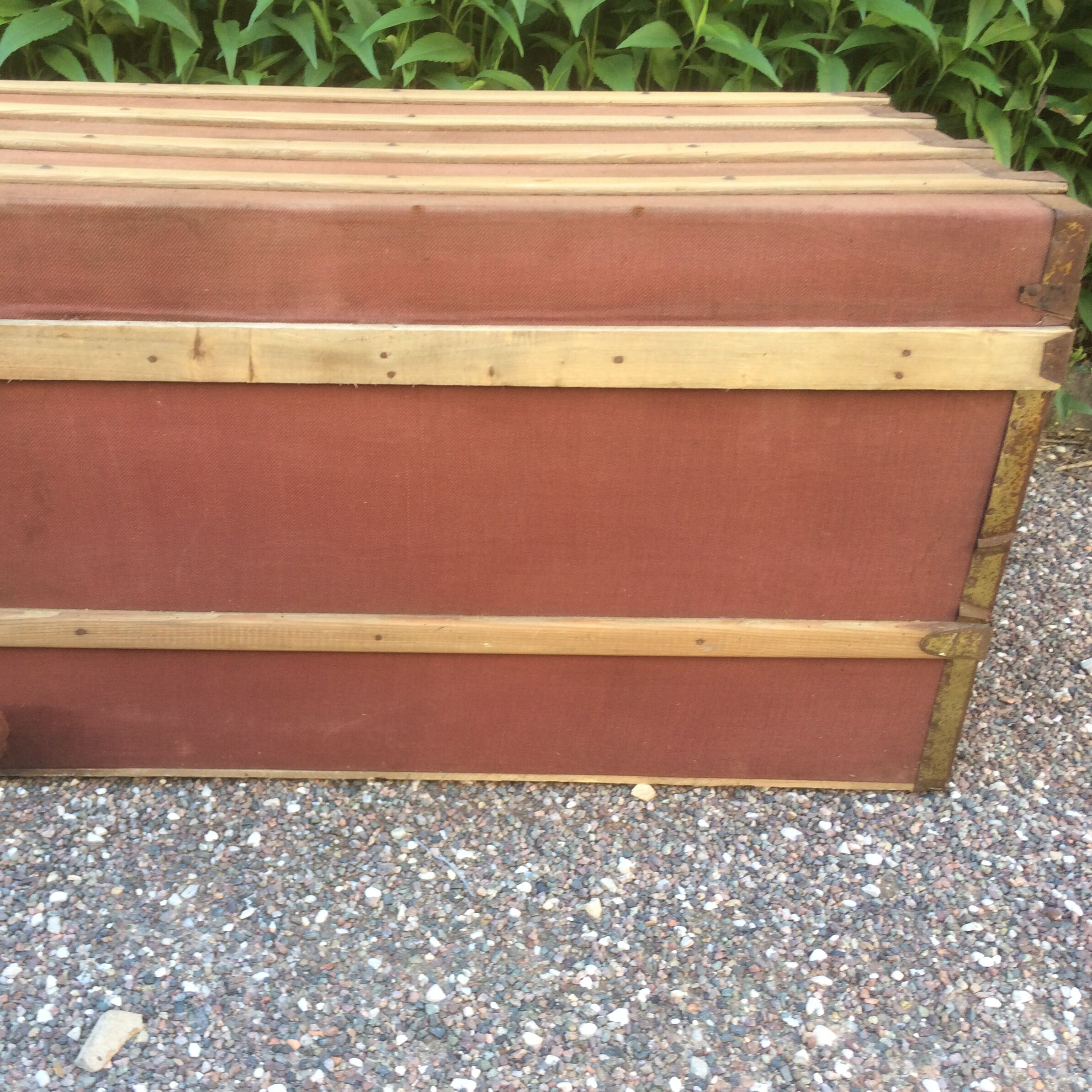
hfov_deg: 46.6
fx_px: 1249
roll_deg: -1.1
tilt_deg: -27.5
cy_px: 538
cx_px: 384
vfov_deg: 47.2
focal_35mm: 35
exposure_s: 1/50
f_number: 2.2
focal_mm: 4.15
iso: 40
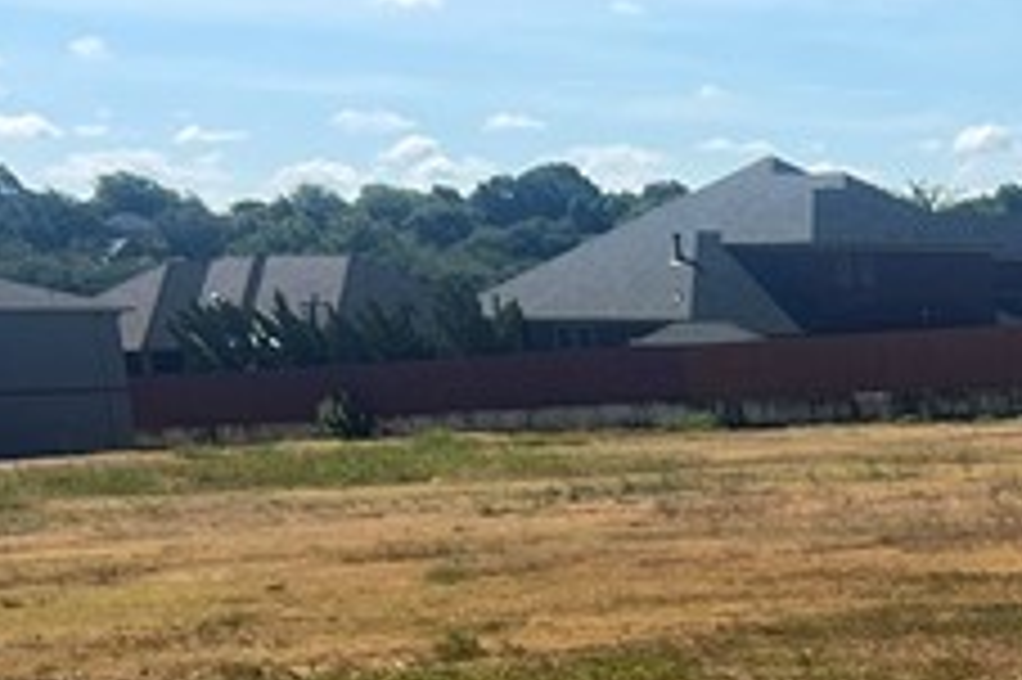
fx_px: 3461
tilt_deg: -14.5
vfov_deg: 10.6
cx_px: 1891
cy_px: 1207
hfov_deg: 14.6
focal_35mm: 122
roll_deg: +0.7
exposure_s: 1/5319
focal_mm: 5.7
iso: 50
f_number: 1.5
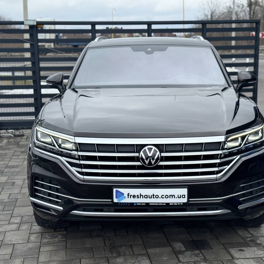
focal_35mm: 57
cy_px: 132
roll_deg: +1.1
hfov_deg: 30.0
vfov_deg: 30.0
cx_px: 152
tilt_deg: -10.8
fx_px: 492
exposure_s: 1/1984
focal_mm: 6.76
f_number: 1.78
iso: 64
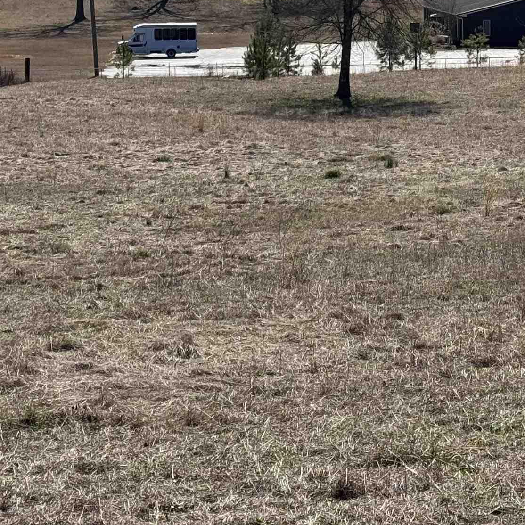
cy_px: 91
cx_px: 520
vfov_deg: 14.8
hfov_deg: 14.7
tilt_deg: -4.3
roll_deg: -0.5
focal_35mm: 117
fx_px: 2008
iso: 64
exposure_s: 1/4608
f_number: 1.78
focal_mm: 6.76
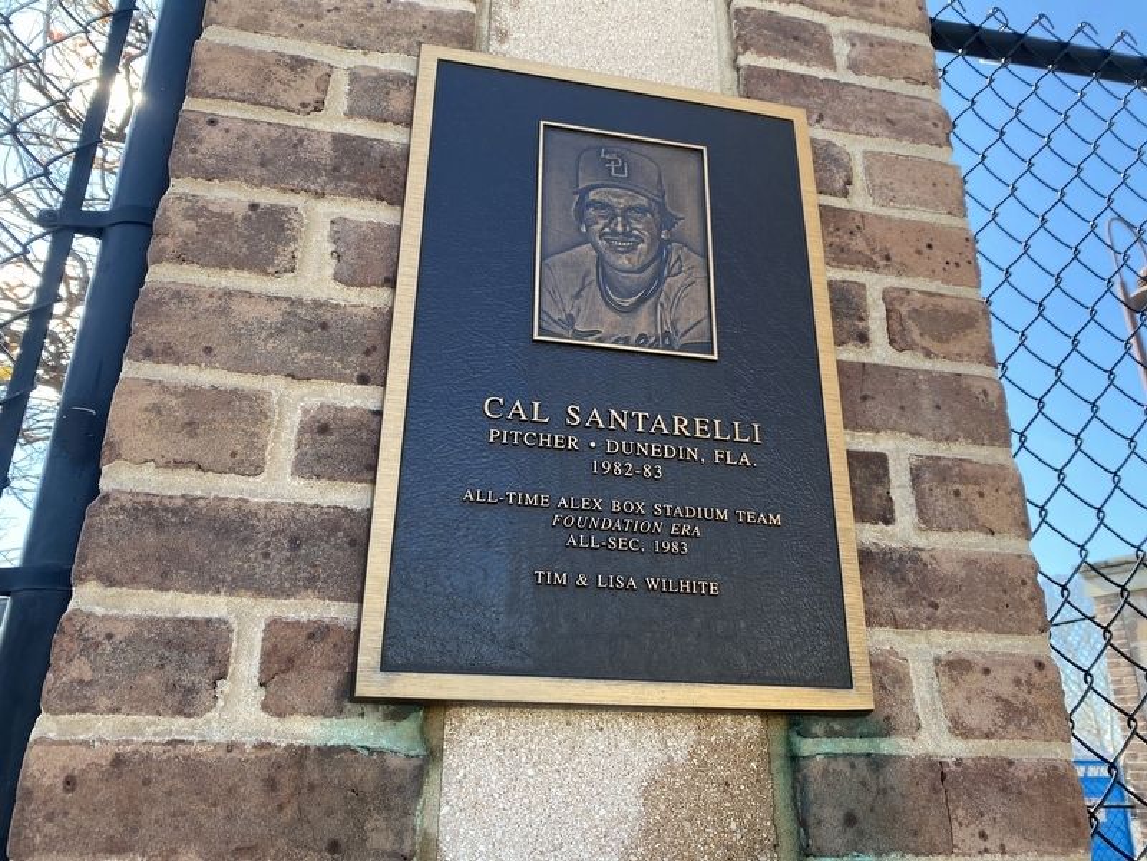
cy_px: 430
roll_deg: -0.4
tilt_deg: +22.9
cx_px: 574
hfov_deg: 67.3
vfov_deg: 53.1
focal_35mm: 26
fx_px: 862
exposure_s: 1/420
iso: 32
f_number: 1.8
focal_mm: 4.25
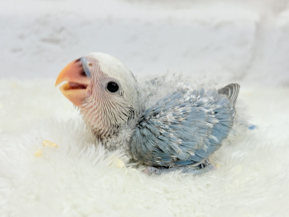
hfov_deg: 36.8
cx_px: 144
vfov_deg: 28.0
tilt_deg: -12.8
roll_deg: -2.6
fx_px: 434
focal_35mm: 52
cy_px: 108
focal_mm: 5.96
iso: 80
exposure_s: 1/100
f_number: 1.6
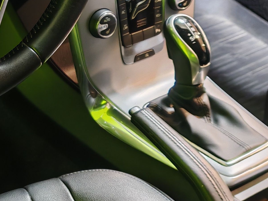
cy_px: 12
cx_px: -34
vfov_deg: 15.8
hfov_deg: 20.2
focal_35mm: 92
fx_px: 712
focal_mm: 6.83
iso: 125
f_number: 1.4
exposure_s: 1/33
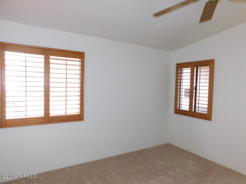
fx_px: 163
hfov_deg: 73.9
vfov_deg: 58.9
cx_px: 123
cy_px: 92
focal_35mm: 23
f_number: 3
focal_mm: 4
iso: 140
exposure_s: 1/30
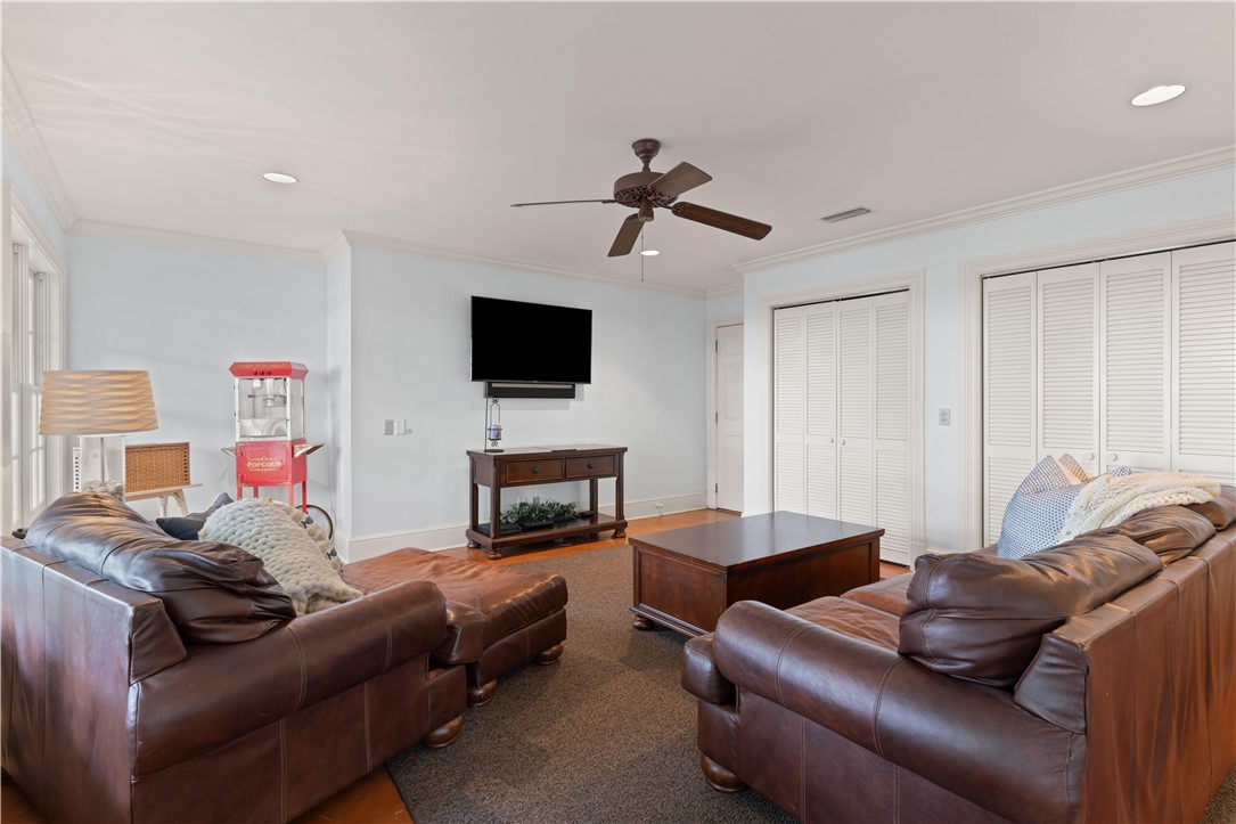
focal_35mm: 17
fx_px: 584
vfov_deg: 70.4
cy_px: 412
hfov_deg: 93.3
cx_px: 618
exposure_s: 1.3
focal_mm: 17
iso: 200
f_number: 8
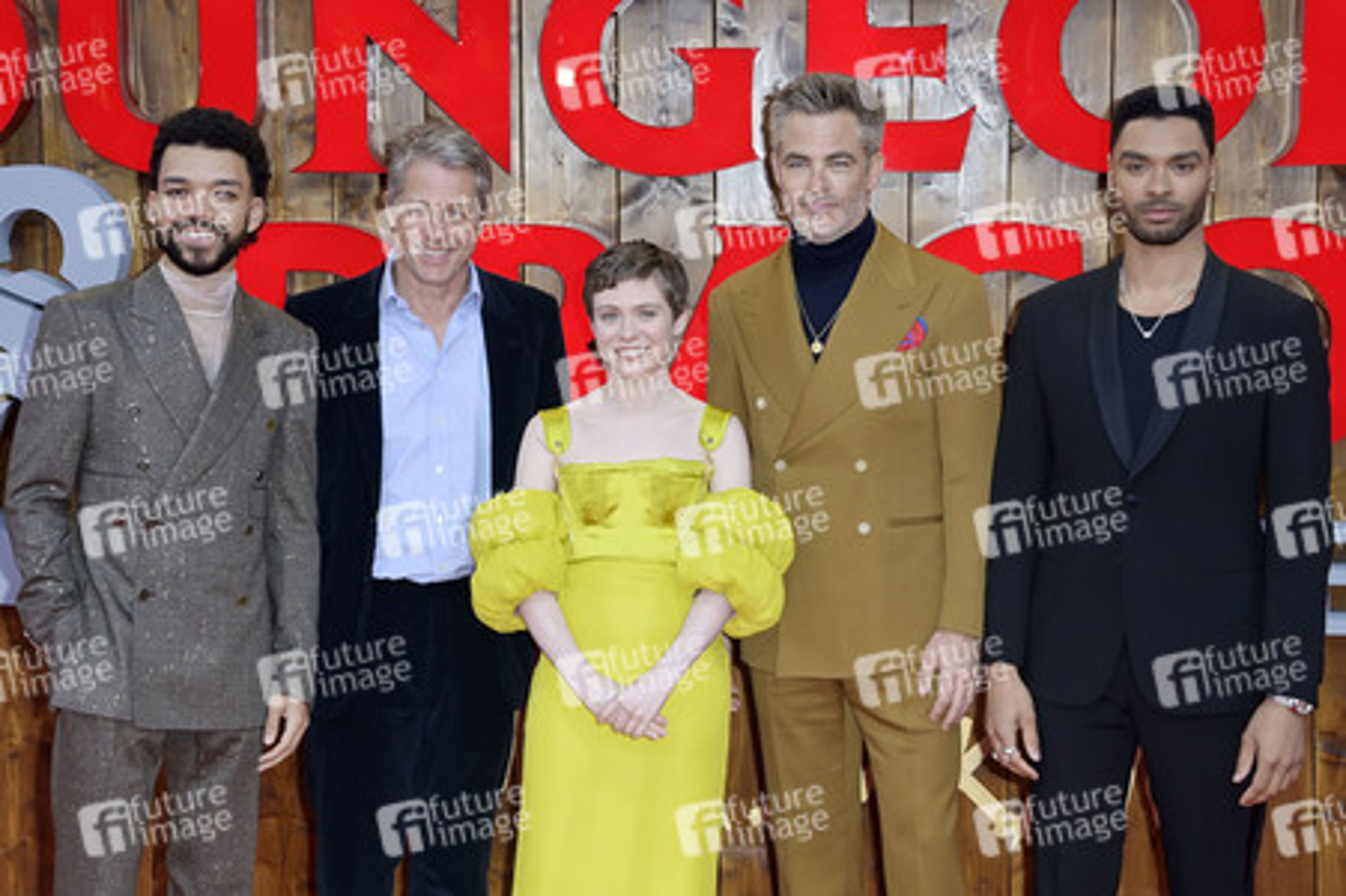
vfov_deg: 21.9
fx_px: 2316
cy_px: 448
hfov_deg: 32.4
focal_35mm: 62
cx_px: 673
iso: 640
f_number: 5.6
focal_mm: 62
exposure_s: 1/200
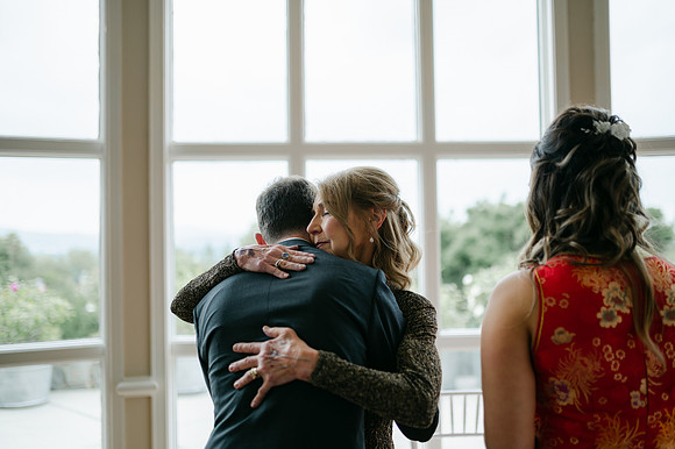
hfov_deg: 54.5
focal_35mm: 35
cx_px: 338
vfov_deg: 37.8
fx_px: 656
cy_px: 224
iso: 100
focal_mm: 35
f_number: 1.4
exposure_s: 1/1600
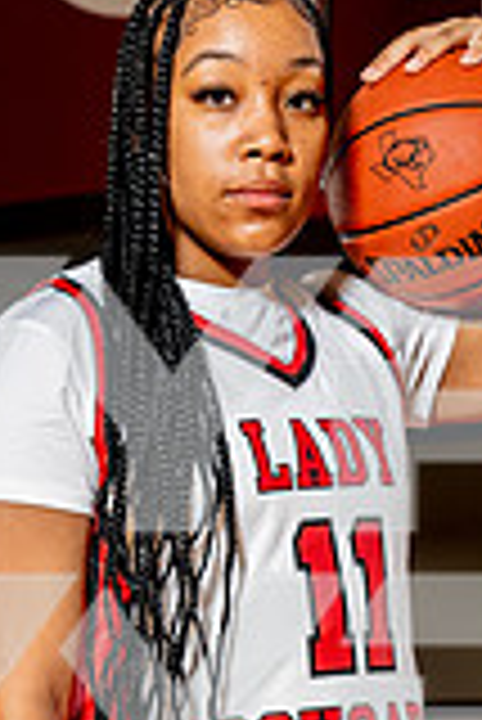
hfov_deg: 7.6
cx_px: 288
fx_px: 3607
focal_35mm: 180
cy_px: 716
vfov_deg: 11.3
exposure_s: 1/250
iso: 400
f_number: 5.6
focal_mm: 64
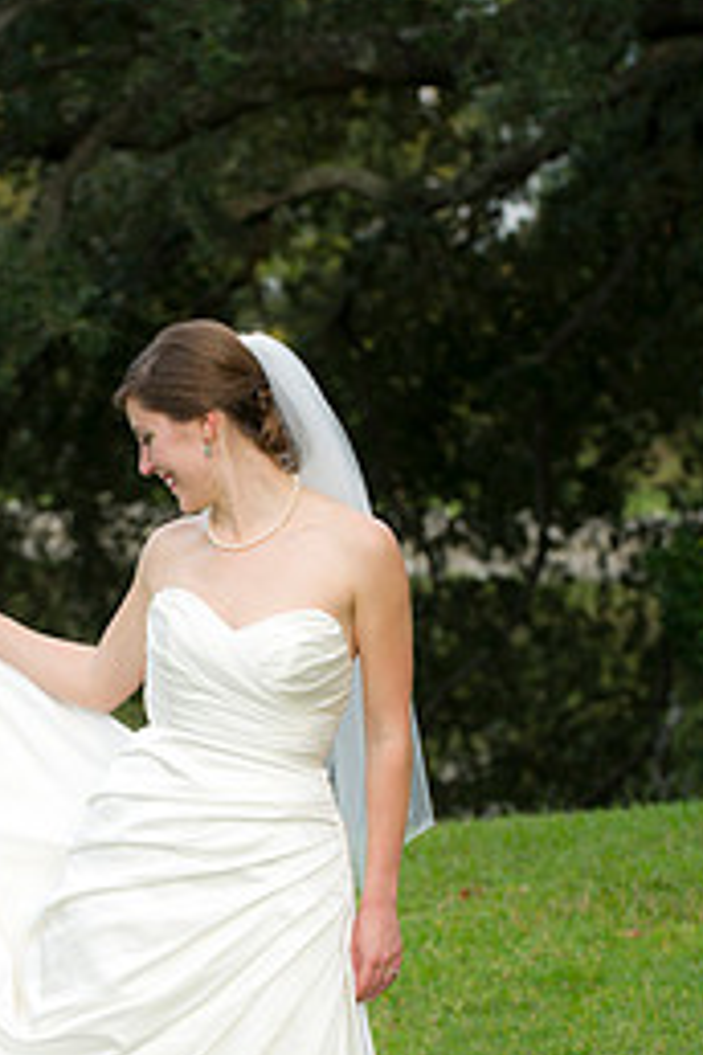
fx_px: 6121
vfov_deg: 9.8
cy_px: 826
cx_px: 198
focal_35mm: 209
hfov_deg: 6.6
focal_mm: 120
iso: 320
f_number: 4.5
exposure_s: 1/250
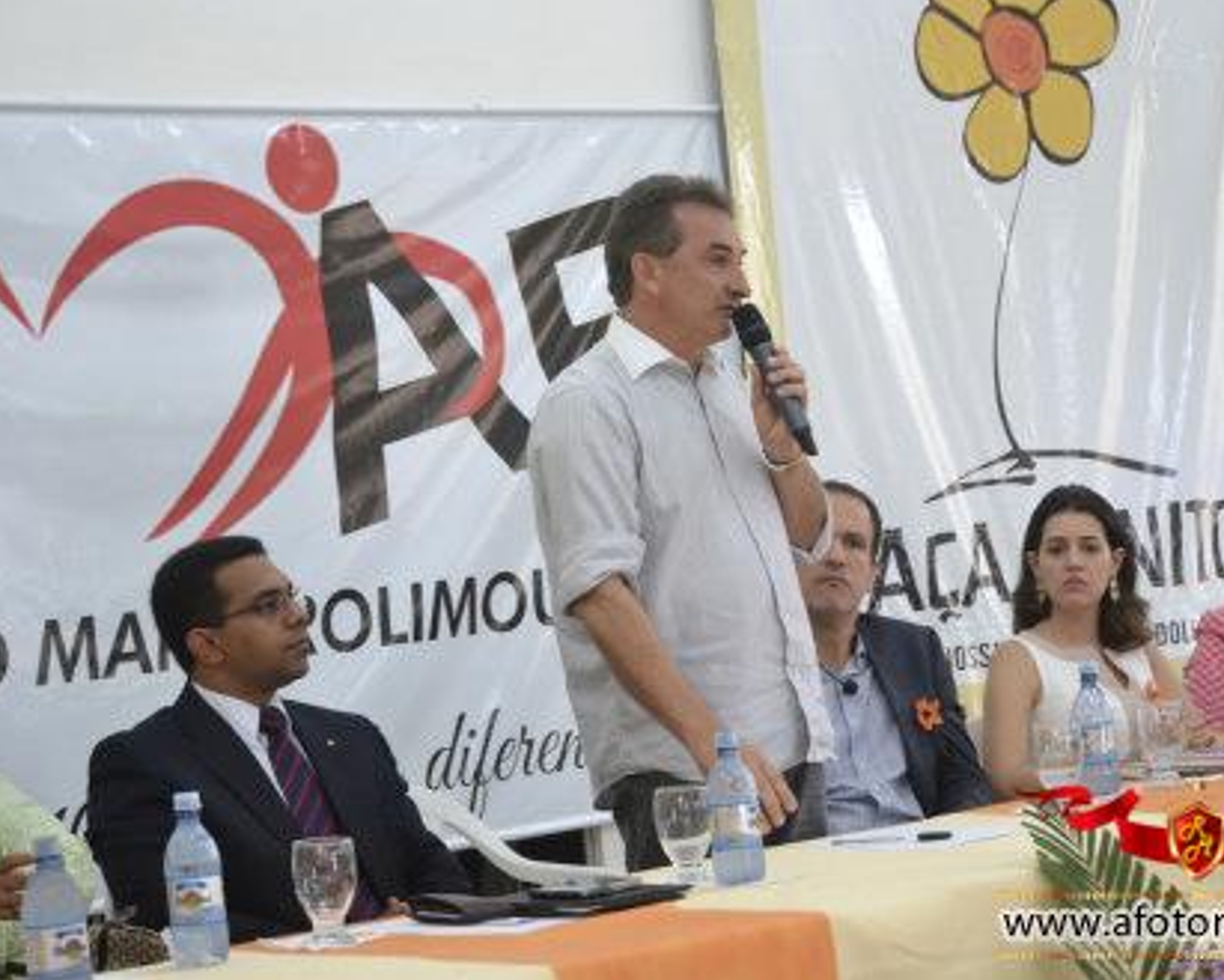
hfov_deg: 21.5
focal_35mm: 89
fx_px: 3225
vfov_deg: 17.3
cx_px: 688
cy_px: 490
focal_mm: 52
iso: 1600
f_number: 5
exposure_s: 1/80
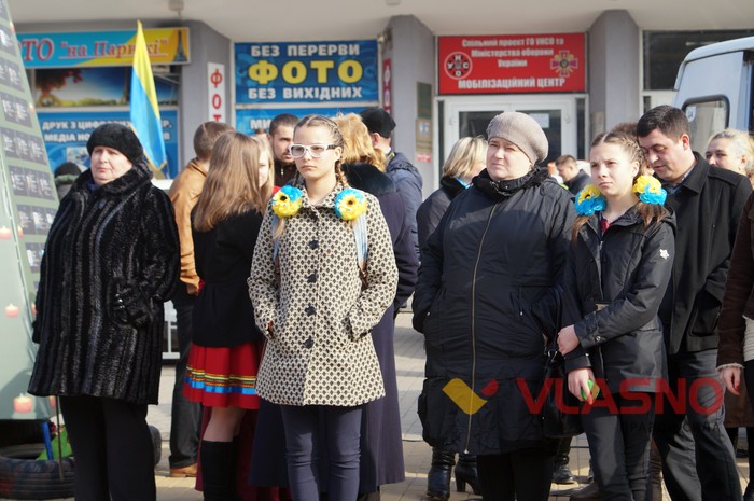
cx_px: 377
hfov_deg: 22.6
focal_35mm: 90
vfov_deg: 15.2
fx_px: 1883
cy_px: 250
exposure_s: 1/160
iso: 160
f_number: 5.6
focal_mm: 60
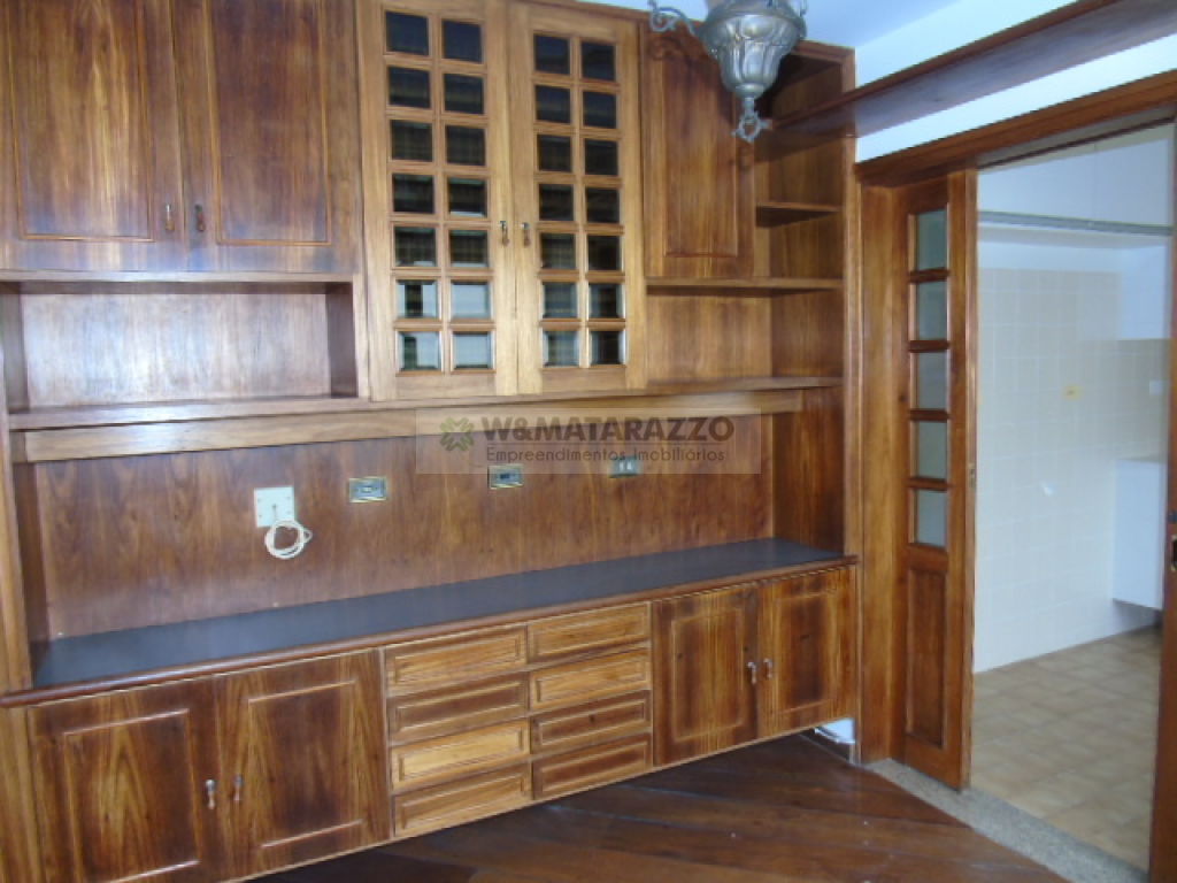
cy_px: 442
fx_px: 850
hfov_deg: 69.4
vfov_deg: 54.9
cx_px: 588
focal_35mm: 25
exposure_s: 1/30
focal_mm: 4.4
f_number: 3.4
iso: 200
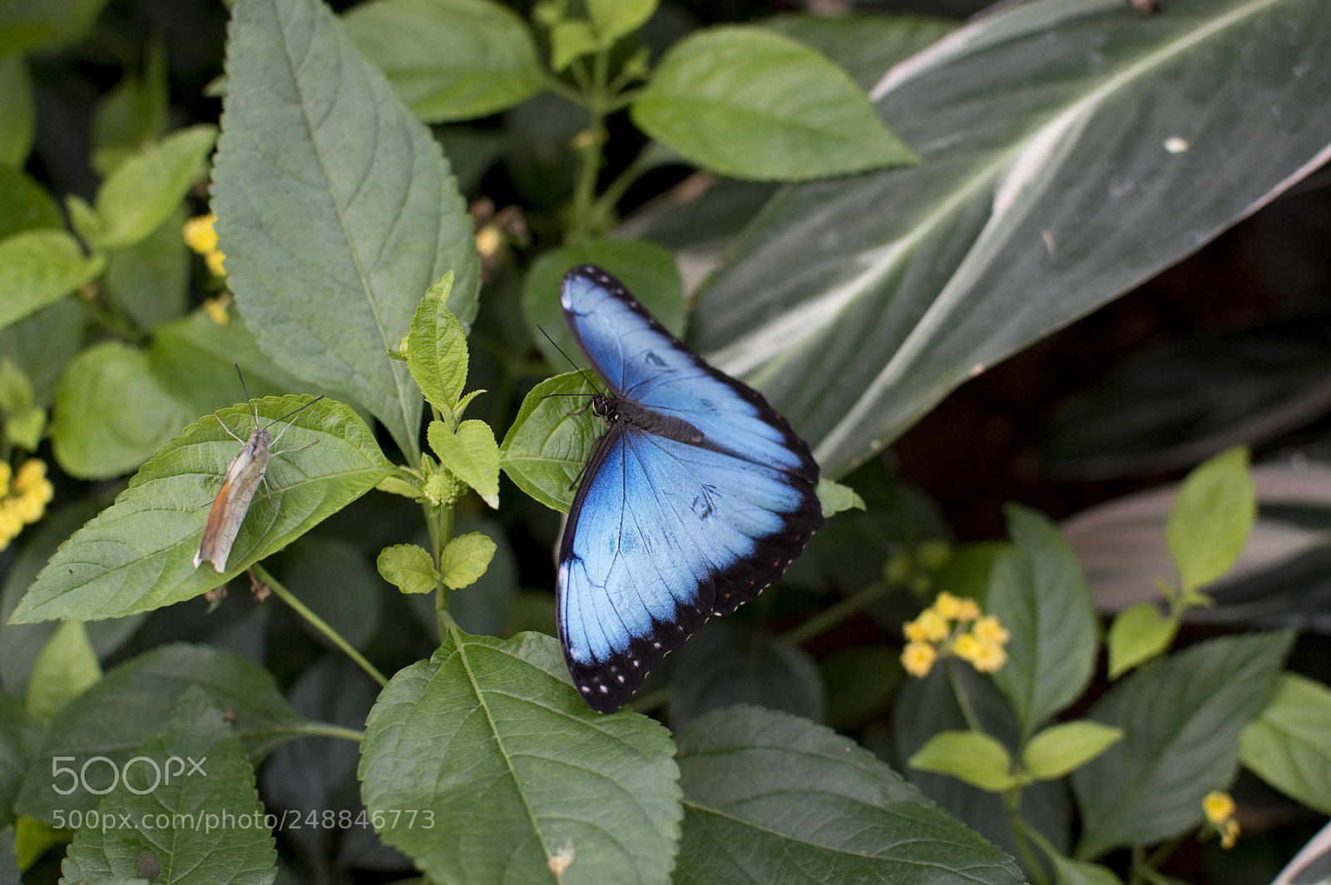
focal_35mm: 52
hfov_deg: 37.9
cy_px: 442
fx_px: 1939
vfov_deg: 25.7
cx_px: 666
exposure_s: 1/400
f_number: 3.2
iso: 200
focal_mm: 35
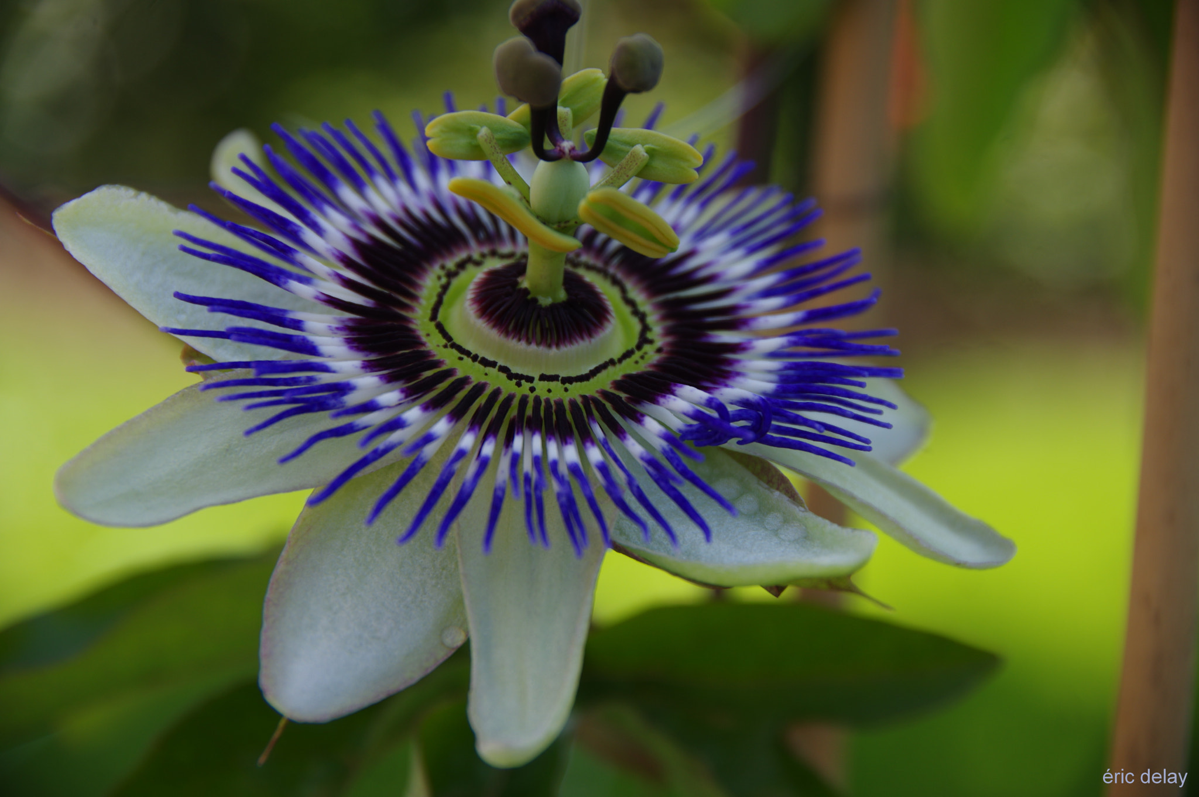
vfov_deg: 10.4
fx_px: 4393
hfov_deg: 15.5
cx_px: 600
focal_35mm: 132
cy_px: 398
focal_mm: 88
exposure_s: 1/200
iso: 100
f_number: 5.6
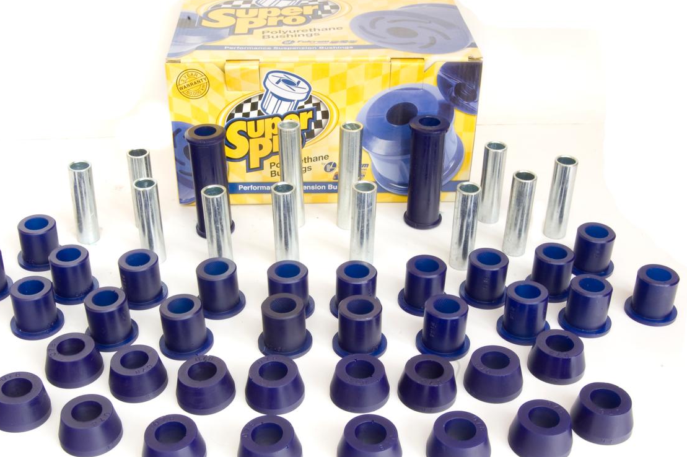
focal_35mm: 45
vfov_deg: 29.8
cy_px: 254
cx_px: 328
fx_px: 858
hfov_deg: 43.6
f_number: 22
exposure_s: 6
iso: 200
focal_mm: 26
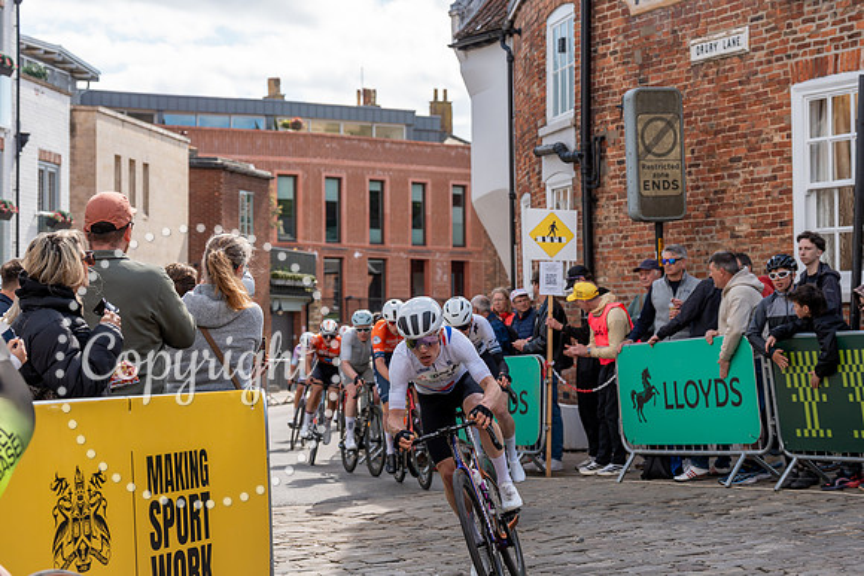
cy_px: 288
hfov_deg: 26.2
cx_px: 432
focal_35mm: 77
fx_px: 1859
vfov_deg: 17.6
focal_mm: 70
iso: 320
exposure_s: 1/1000
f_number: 5
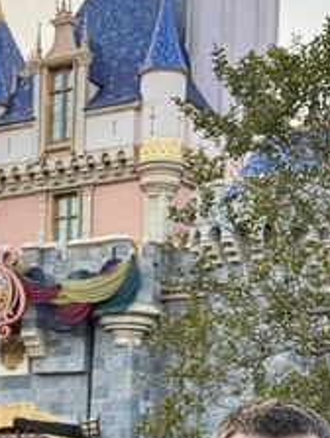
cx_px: 39
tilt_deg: +1.4
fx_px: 1394
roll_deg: -2.0
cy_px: 515
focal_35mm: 110
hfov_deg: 13.4
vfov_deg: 17.1
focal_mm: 6.76
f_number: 1.78
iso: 100
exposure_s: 1/355
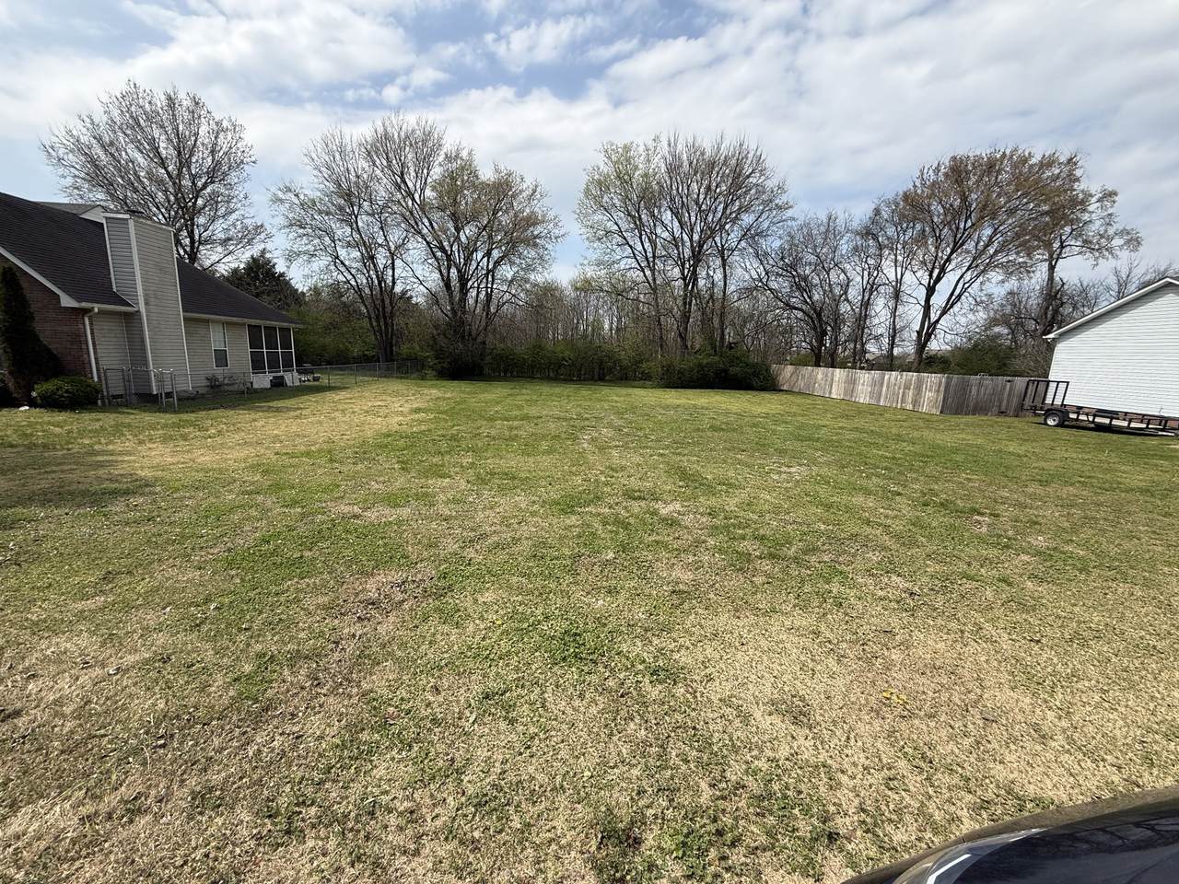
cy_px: 442
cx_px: 590
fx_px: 477
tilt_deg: -9.4
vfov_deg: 85.7
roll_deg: -2.3
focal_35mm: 14
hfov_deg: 102.1
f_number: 2.2
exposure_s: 1/1698
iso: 50
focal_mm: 2.22
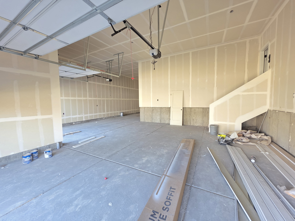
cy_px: 110
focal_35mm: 13
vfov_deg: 89.9
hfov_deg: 106.2
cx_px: 148
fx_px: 111
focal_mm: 2.2
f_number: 1.9
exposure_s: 1/120
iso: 125
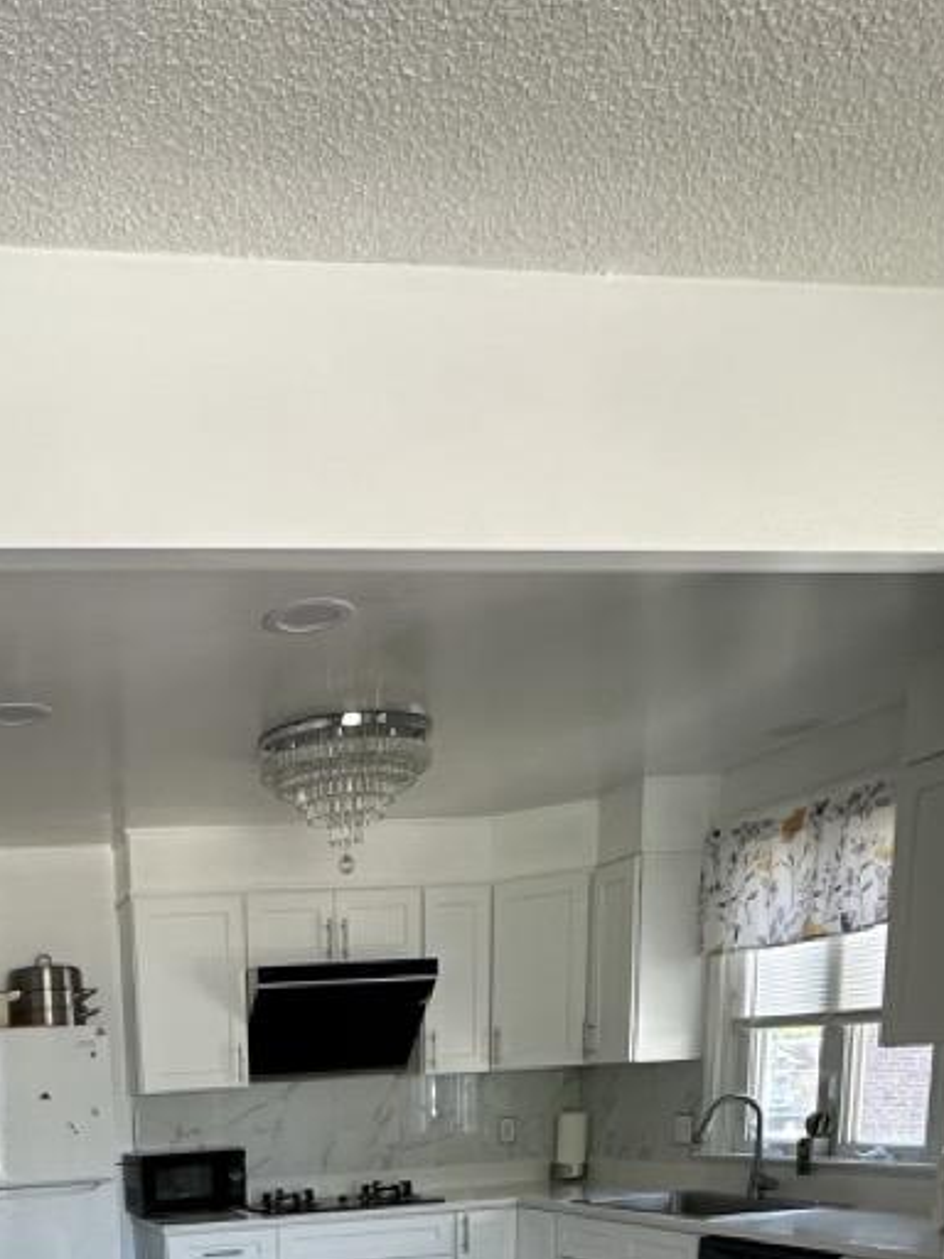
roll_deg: +2.7
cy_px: 1397
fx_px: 1273
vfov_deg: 41.5
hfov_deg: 38.2
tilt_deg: -13.0
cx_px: 111
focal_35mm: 35
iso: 125
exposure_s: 1/99
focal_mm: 2.22
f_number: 2.2
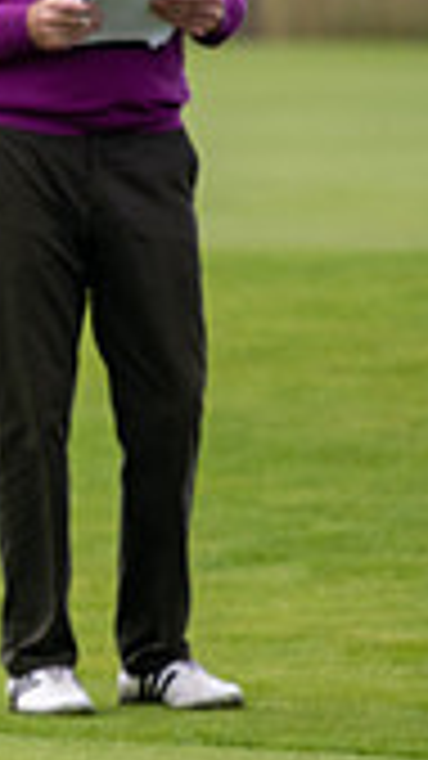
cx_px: -856
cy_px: 250
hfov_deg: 1.1
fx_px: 21801
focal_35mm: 1080
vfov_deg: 2.0
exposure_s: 1/1250
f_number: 5
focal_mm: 300
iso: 200
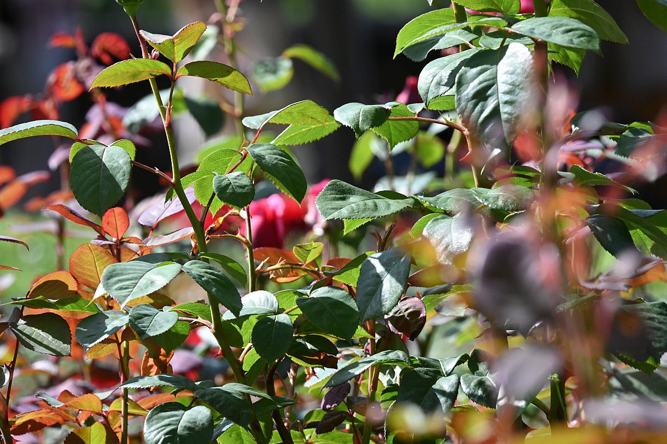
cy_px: 222
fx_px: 7411
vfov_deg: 3.4
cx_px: 334
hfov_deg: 5.2
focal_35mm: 400
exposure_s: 1/500
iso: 1600
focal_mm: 400
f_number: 16
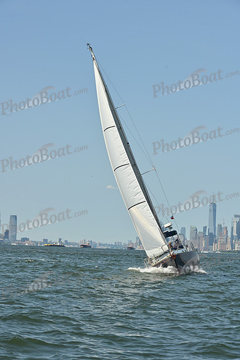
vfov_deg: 19.5
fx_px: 1049
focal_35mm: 105
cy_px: 180
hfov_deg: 13.0
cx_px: 120
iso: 320
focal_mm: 105
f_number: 10
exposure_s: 1/1250
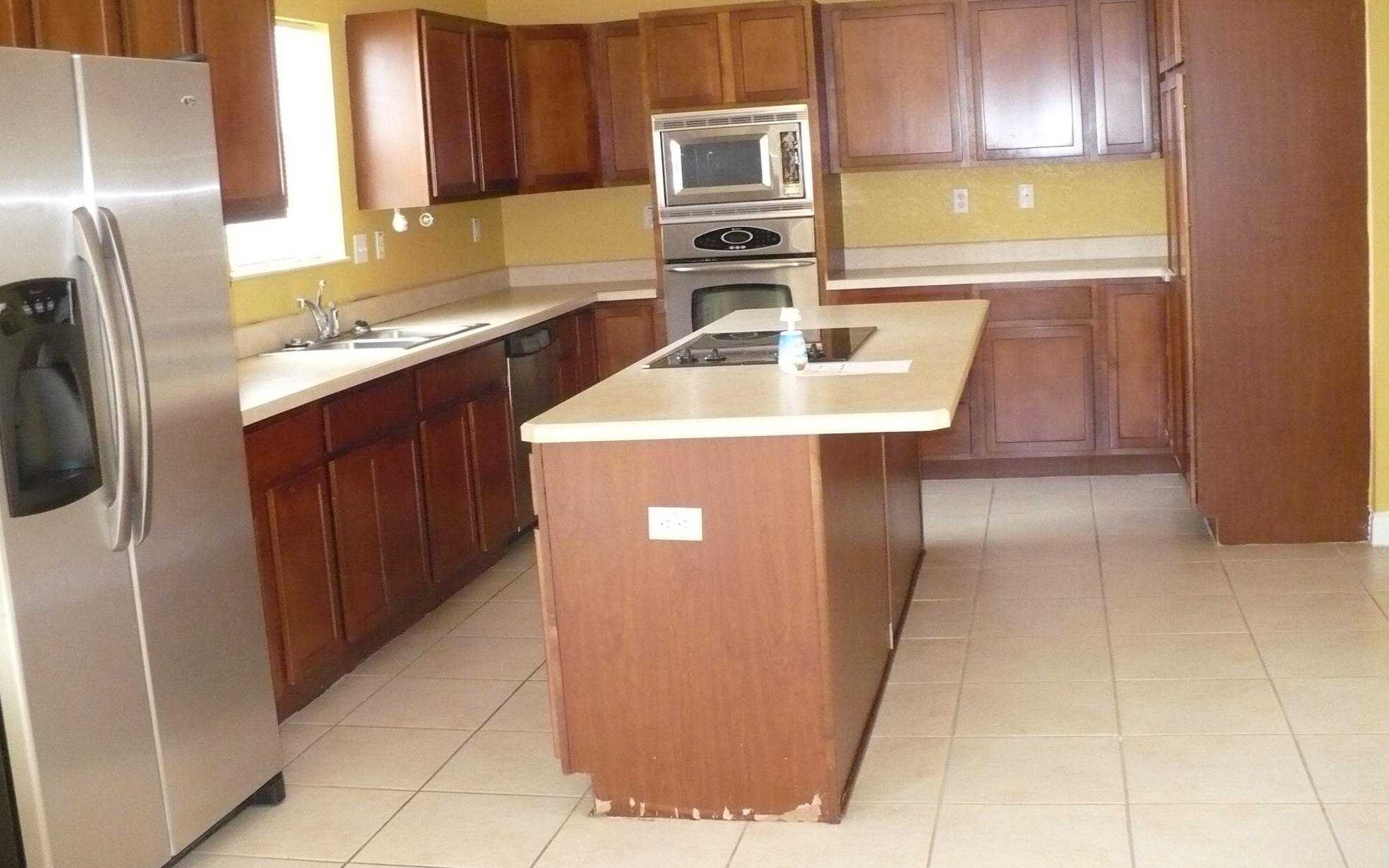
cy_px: 389
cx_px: 668
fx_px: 1552
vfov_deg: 31.2
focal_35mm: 41
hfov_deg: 48.2
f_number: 2.8
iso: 500
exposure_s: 1/30
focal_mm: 6.1
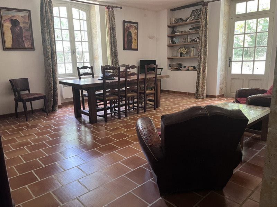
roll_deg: +1.6
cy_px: 104
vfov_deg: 53.1
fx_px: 208
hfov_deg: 67.3
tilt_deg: -12.8
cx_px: 138
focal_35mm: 26
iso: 250
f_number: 1.6
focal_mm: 5.1
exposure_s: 1/60
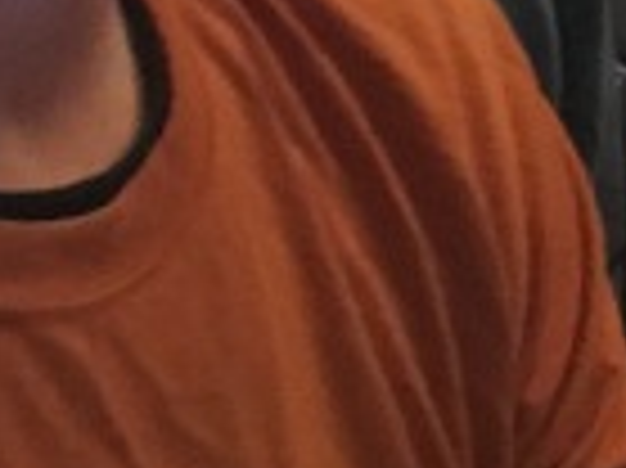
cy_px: -814
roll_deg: +0.6
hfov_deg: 7.8
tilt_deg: -14.4
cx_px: 2000
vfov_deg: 6.5
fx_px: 3867
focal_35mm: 214
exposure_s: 1/17
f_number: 2.2
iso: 200
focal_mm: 4.15
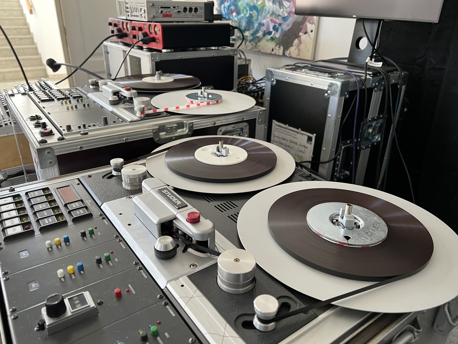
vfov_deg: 53.1
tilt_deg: -26.2
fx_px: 344
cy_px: 172
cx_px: 229
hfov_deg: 67.3
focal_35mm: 26
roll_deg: -0.8
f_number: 1.5
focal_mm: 5.7
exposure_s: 1/98
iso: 125
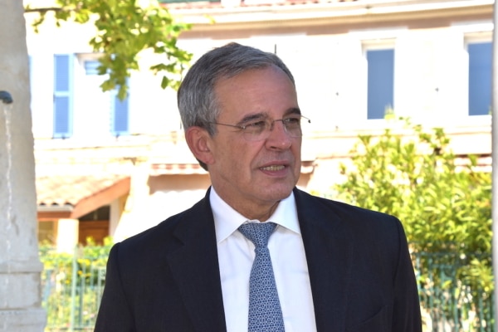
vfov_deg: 15.7
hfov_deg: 23.4
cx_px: 249
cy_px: 166
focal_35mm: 87
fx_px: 1203
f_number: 10
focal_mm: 58
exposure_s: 1/200
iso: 100
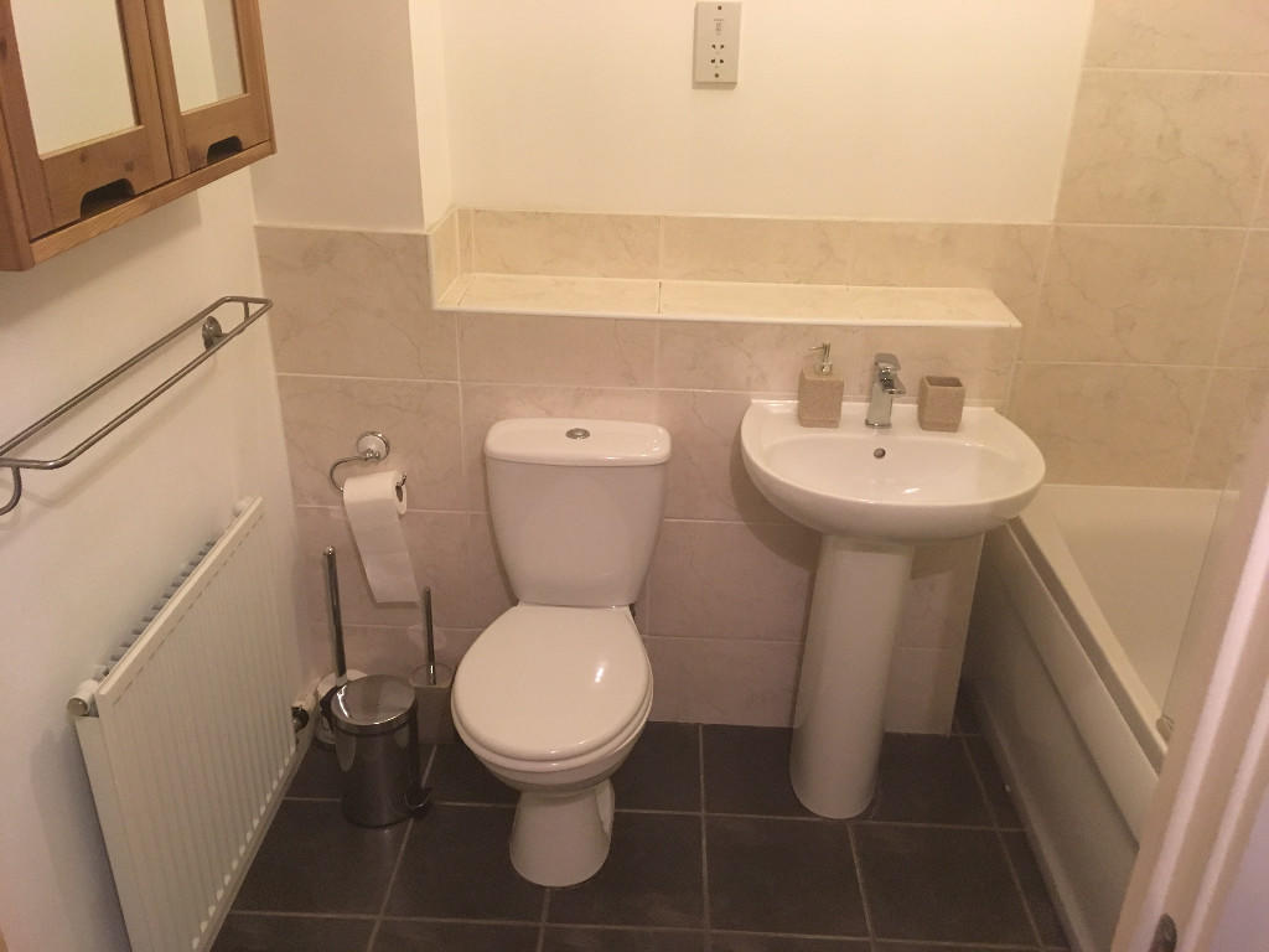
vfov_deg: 48.2
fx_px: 1063
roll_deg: -1.6
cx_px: 634
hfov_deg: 61.7
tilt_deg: -23.9
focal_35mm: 29
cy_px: 476
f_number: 2.2
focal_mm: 4.15
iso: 200
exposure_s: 1/33
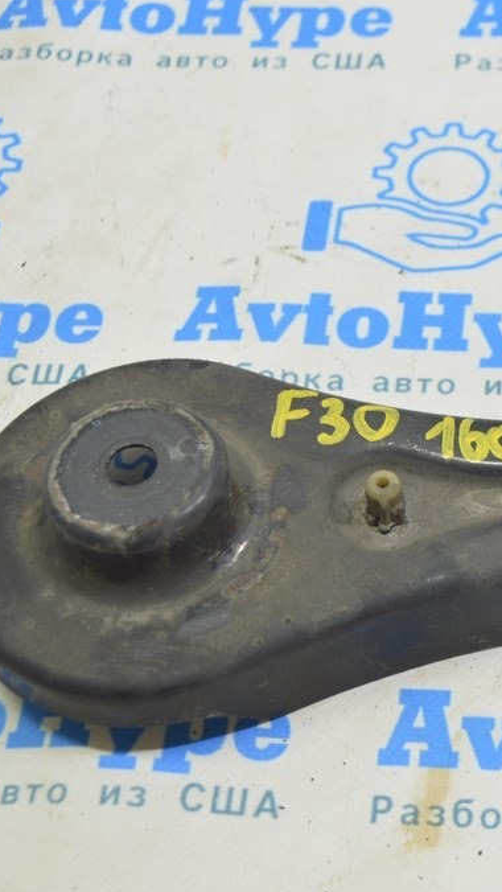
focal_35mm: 81
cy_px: 447
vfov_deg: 26.2
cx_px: 481
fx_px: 1916
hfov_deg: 14.7
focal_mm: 34
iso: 400
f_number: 5.6
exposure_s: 1/20
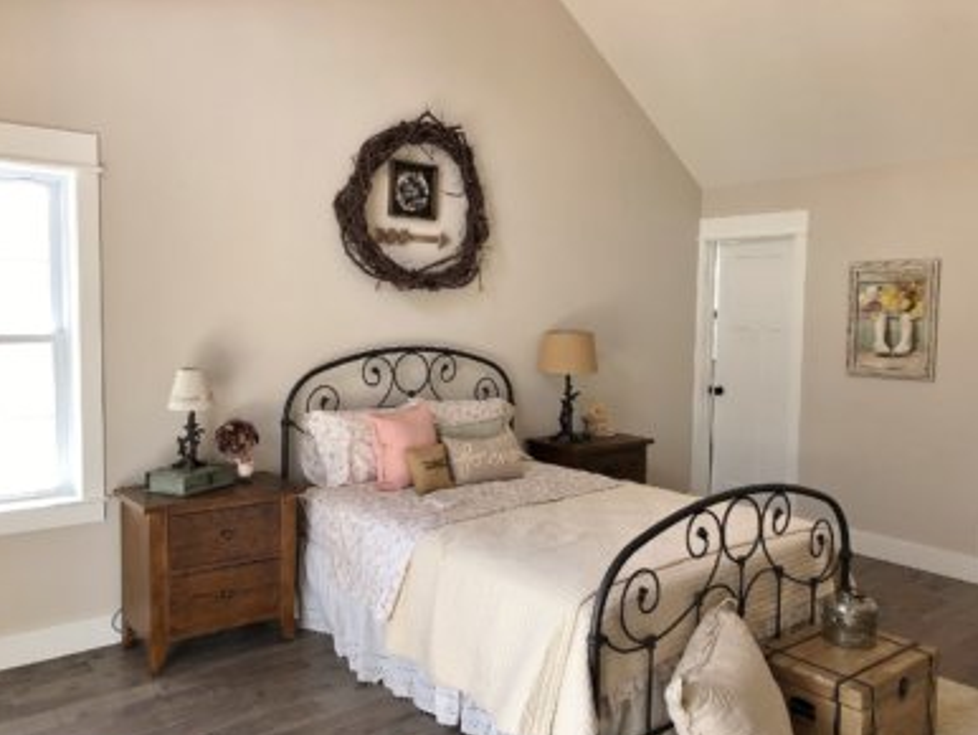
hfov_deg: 61.6
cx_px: 476
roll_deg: -0.5
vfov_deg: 48.3
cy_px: 378
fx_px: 820
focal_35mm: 29
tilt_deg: -4.1
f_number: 1.8
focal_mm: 3.99
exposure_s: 1/40
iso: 25
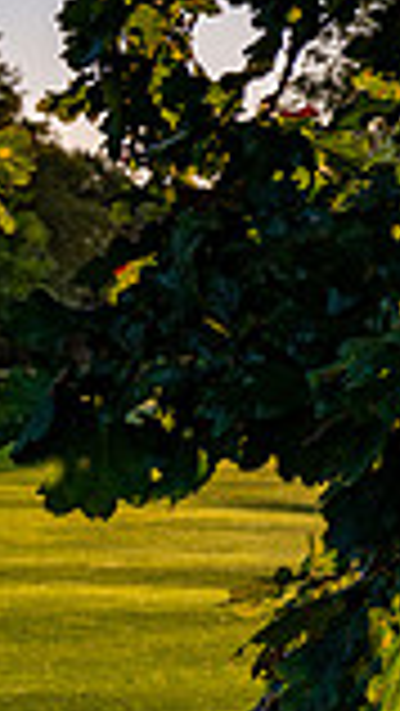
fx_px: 2354
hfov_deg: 8.1
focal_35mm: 125
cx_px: 1249
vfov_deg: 17.1
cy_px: 256
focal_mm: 32.5
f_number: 8
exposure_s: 1/200
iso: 200
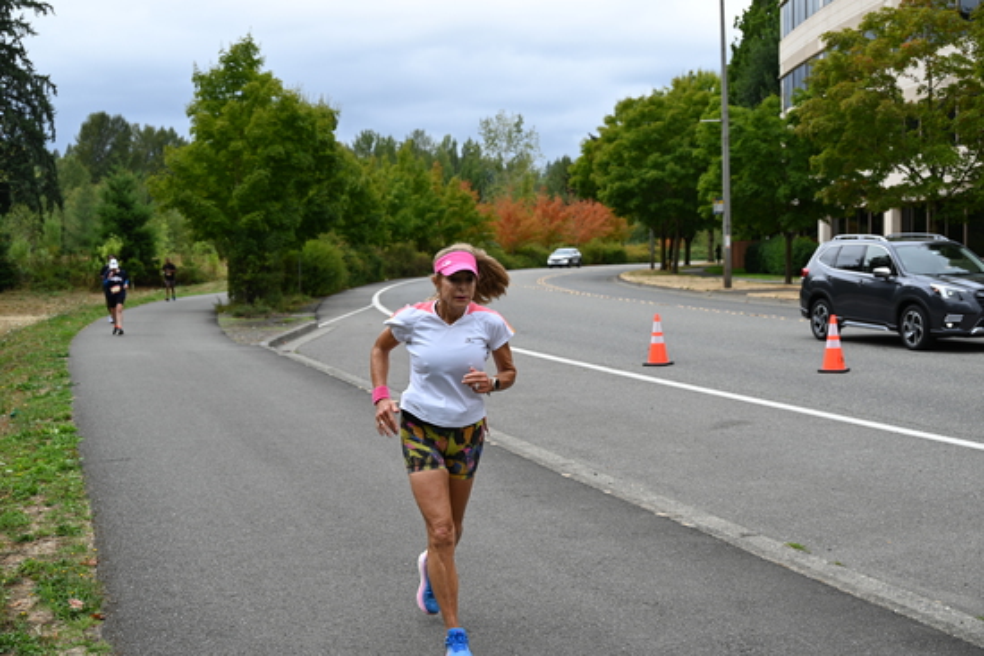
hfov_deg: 40.3
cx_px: 492
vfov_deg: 27.5
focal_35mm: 49
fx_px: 1340
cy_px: 328
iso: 110
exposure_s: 1/250
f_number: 5.6
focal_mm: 49
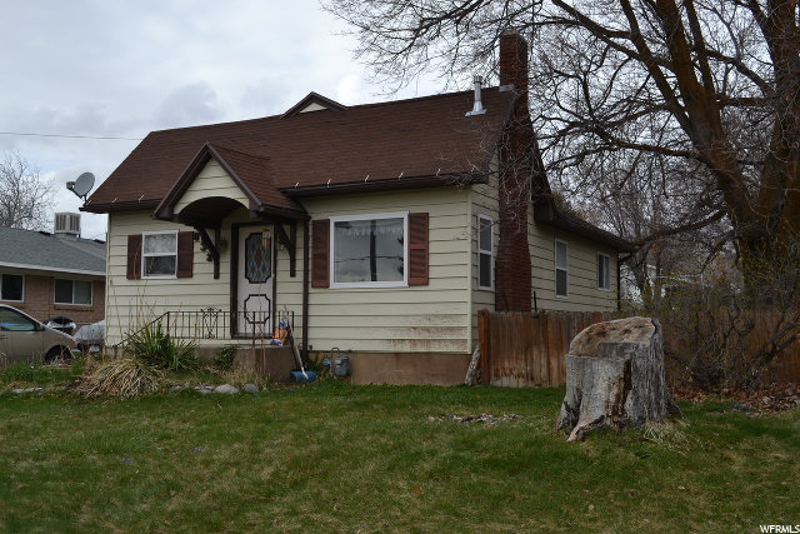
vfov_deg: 34.2
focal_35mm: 39
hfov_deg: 49.5
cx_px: 400
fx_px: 867
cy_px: 267
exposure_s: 1/250
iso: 100
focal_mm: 26
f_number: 7.1
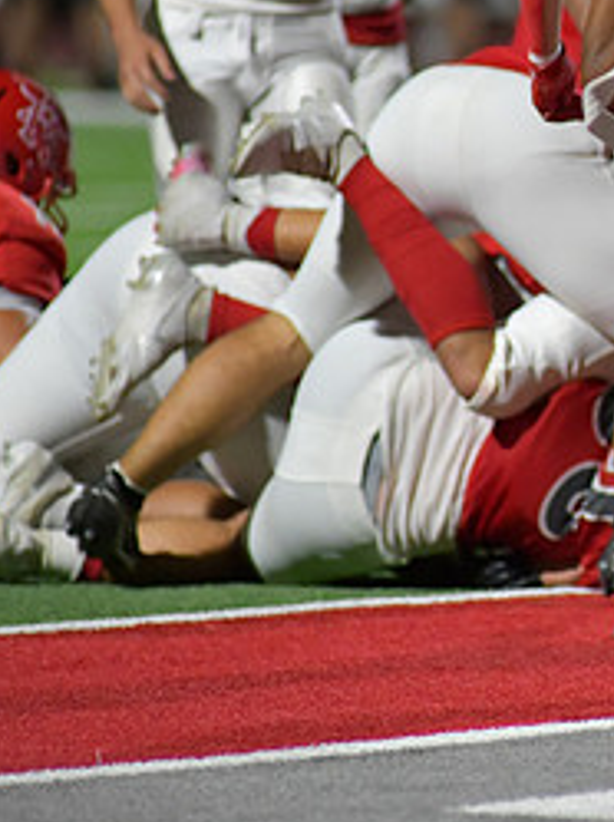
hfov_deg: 2.2
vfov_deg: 3.0
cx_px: 782
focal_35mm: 673
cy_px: 295
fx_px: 15958
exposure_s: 1/1250
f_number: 4
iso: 5600
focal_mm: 300
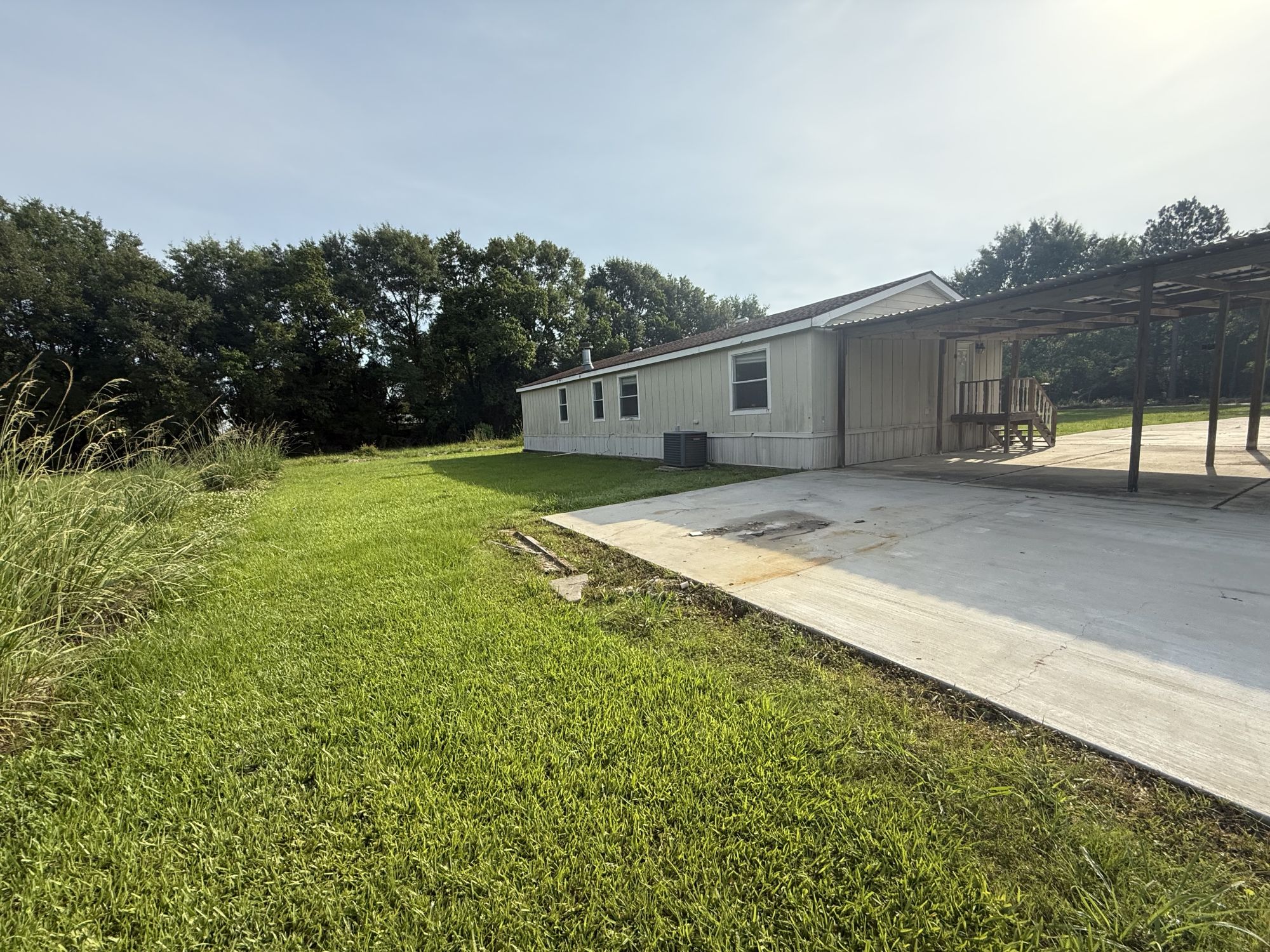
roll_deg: +2.8
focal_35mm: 14
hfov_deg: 102.1
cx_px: 635
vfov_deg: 85.7
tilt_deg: -6.4
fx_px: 514
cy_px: 476
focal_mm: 2.22
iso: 80
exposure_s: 1/1572
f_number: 2.2
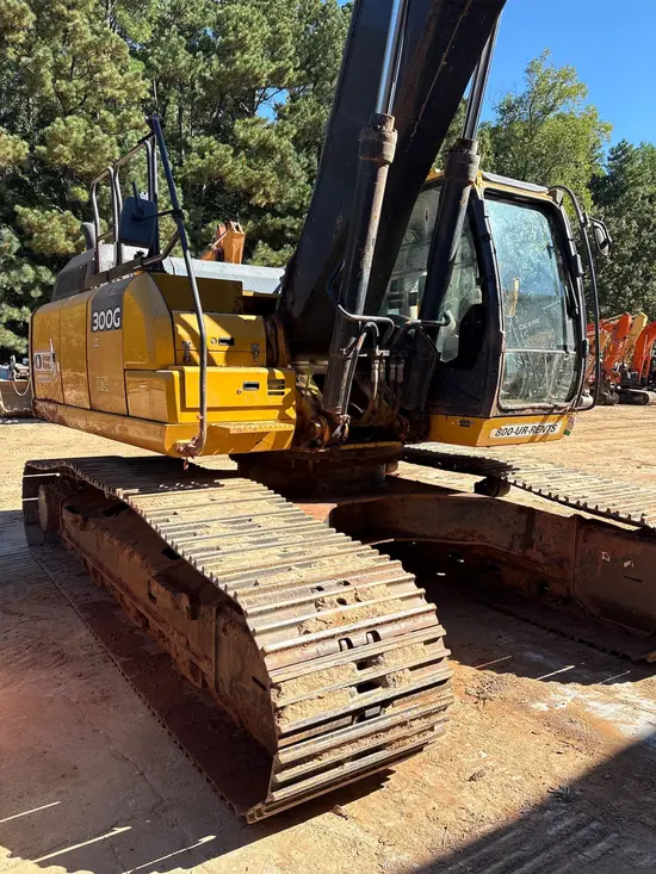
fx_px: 657
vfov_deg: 67.3
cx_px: 328
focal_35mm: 26
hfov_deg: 53.1
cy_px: 437
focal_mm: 5.96
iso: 50
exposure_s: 1/1799
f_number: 1.6
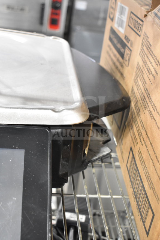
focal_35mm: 53
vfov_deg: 37.5
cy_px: 118
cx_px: 81
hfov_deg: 25.5
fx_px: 353
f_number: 4.5
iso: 2800
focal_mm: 34
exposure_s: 1/50
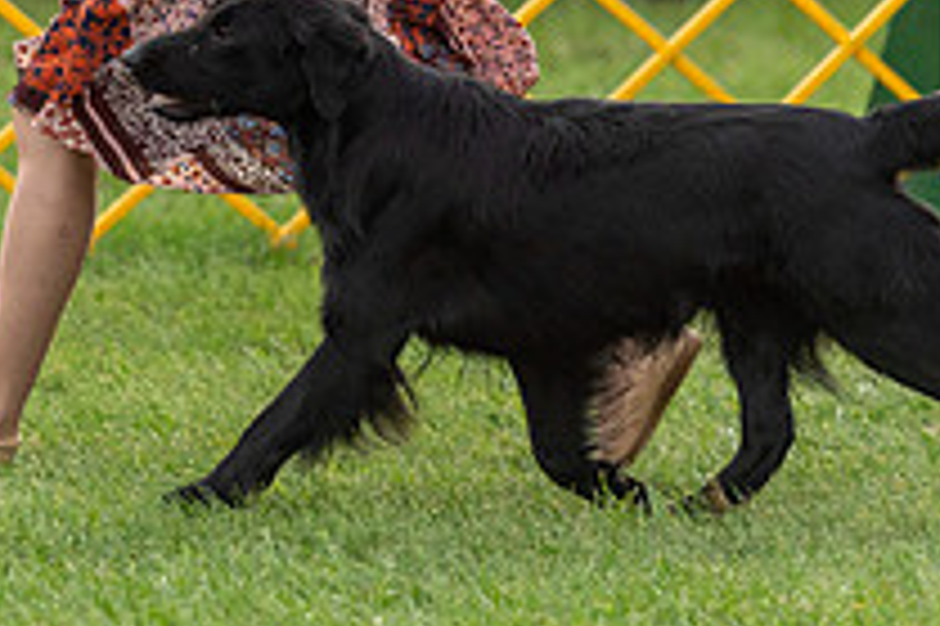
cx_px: 427
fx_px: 14480
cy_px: -88
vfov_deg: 2.5
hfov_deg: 3.7
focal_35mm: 555
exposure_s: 1/1000
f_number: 3.2
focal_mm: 200
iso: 1000
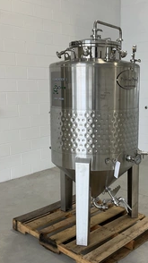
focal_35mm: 43
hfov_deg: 27.5
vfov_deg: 47.4
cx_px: 101
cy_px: 132
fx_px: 301
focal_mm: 3
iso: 32
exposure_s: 1/122
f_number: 1.8
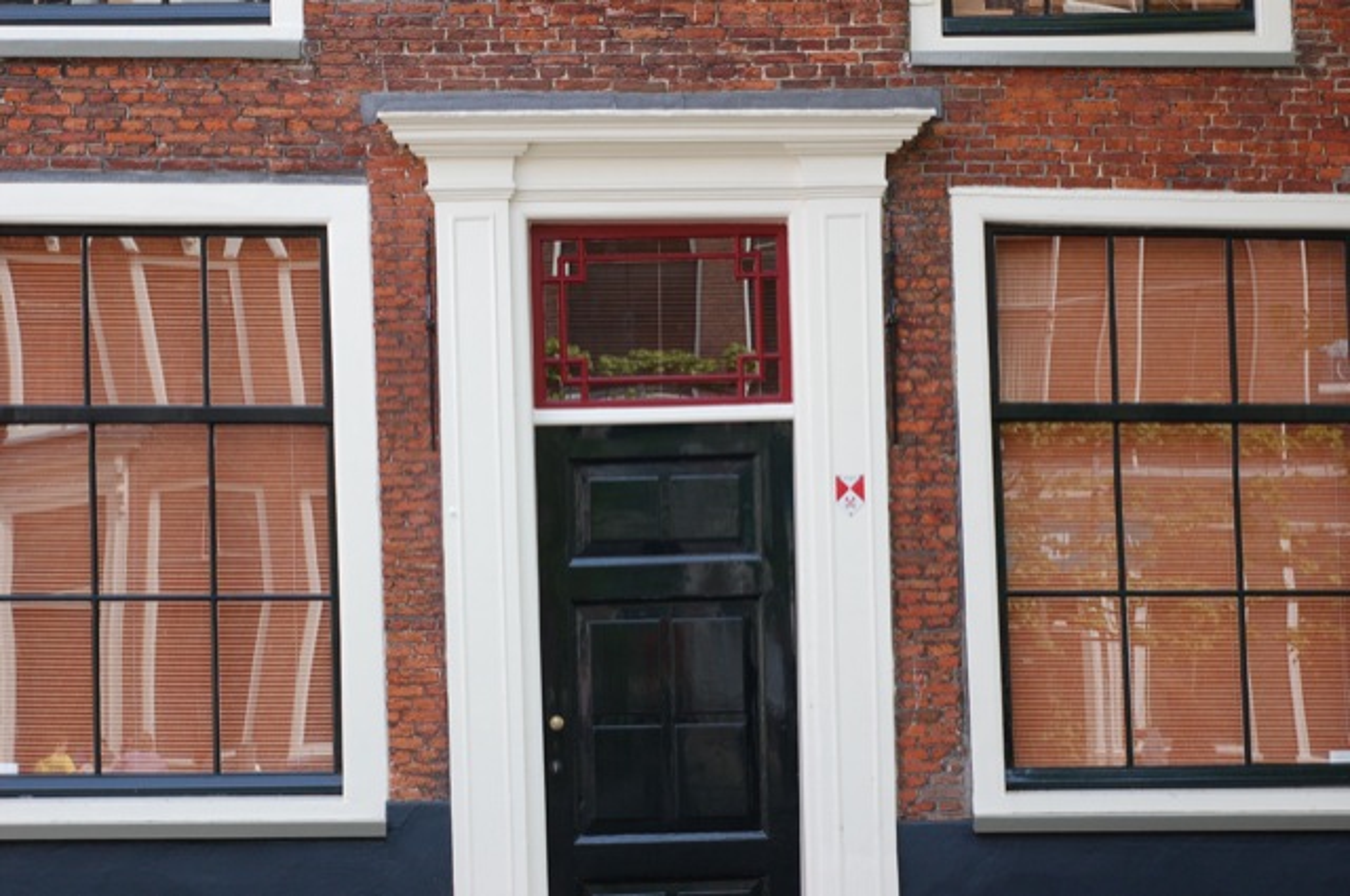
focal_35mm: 75
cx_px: 675
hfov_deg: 27.0
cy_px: 448
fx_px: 2809
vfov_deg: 18.1
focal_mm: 50
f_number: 7.1
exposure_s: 1/200
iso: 400
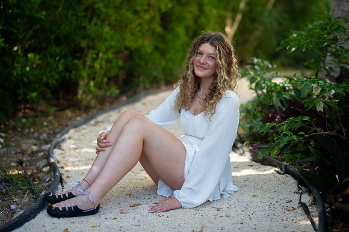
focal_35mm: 58
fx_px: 562
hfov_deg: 34.5
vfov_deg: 23.4
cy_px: 116
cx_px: 174
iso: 400
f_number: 2
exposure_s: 1/640
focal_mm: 58
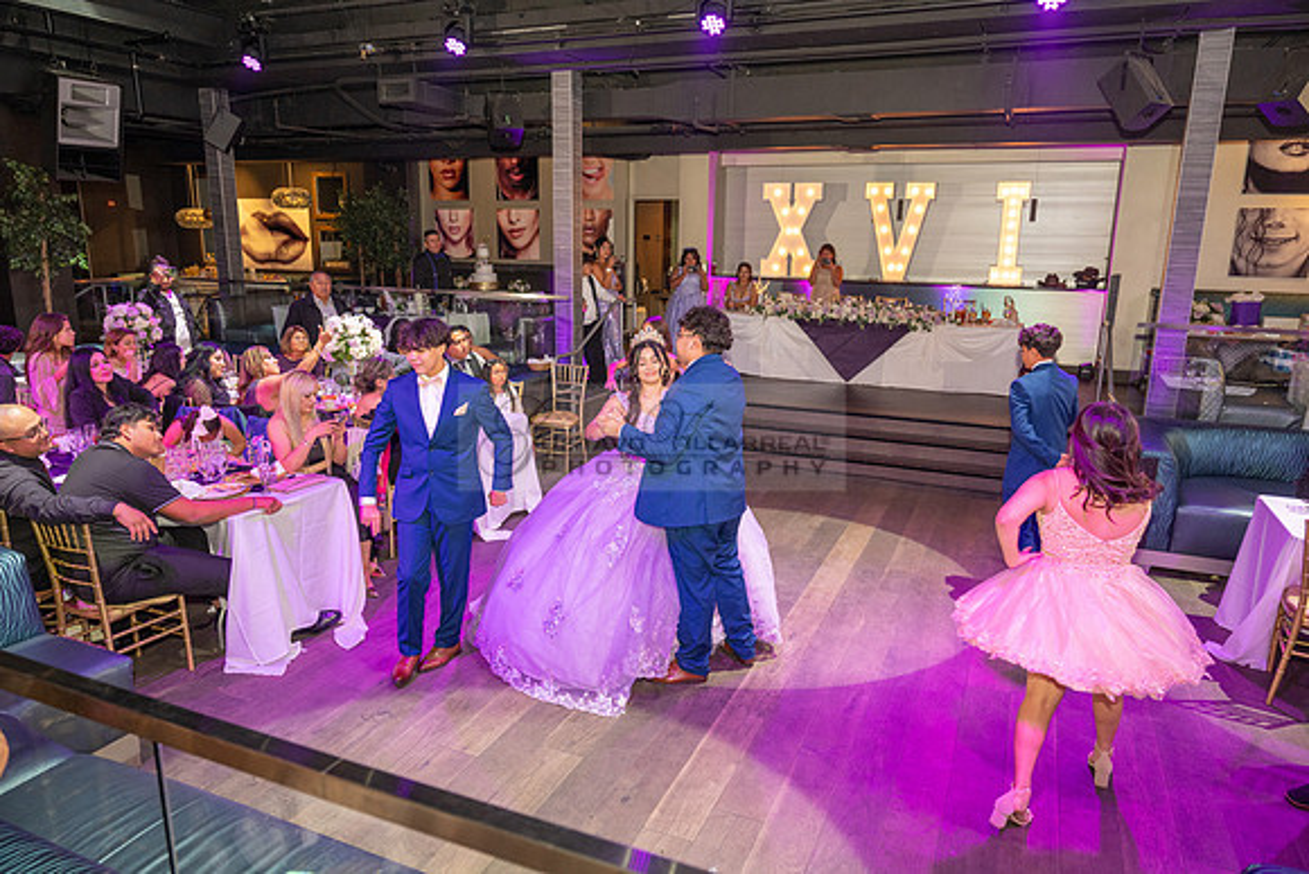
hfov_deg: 73.7
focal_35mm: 24
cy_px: 437
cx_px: 654
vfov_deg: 53.2
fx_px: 873
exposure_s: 1/125
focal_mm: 24
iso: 1000
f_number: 3.5
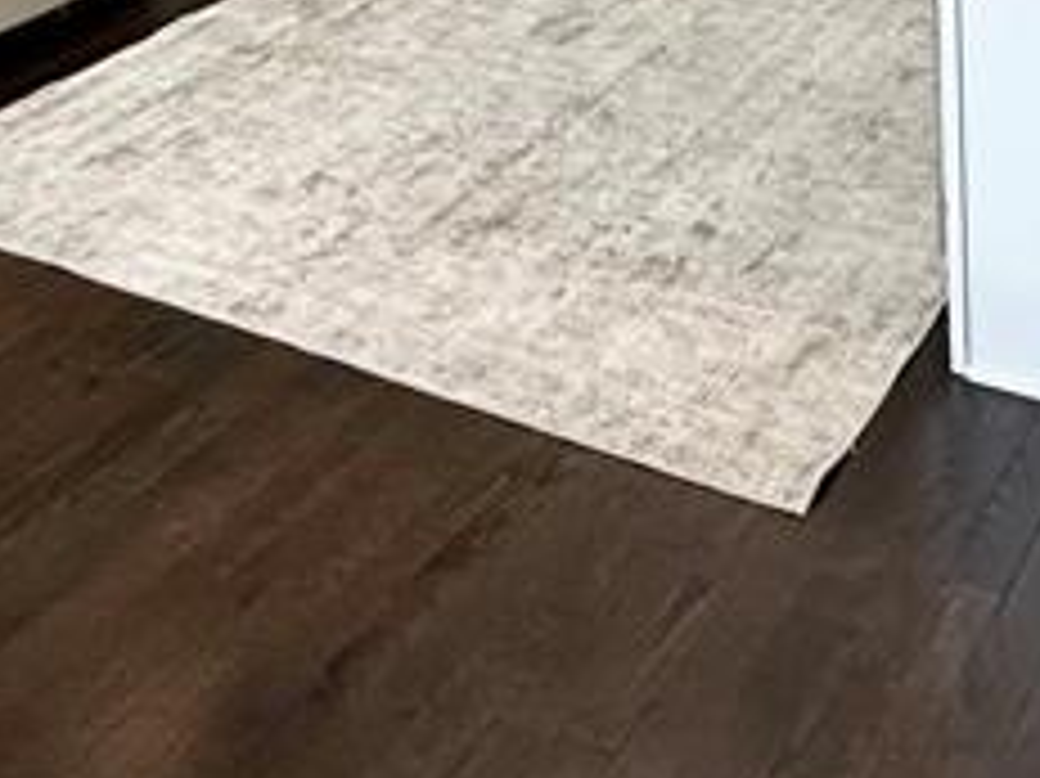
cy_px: -535
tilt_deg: -3.9
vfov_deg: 19.2
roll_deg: +1.2
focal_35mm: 62
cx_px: 414
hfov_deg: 31.1
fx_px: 1862
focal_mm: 2.22
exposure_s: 1/120
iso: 200
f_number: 2.2
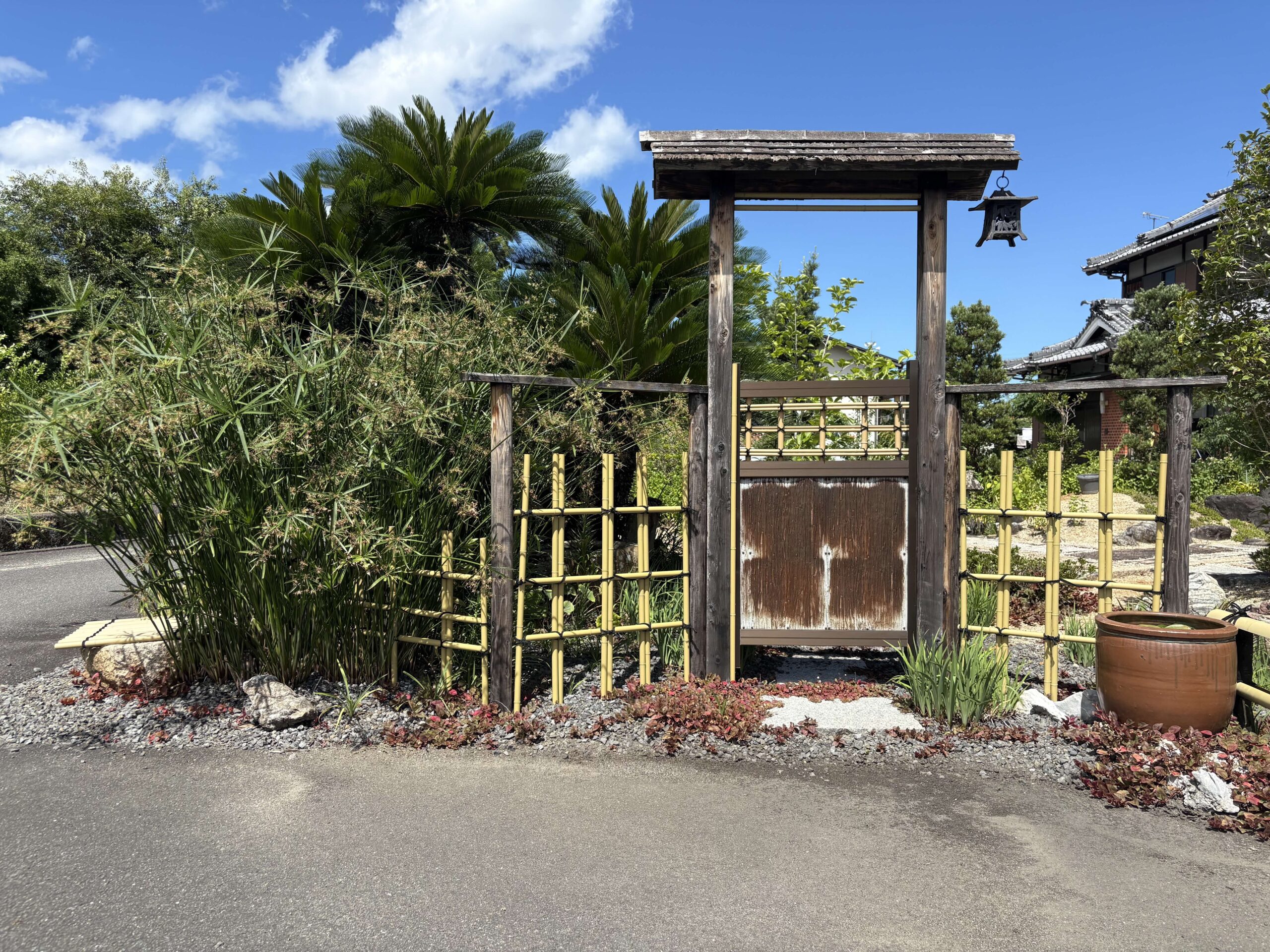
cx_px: 635
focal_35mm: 26
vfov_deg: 53.1
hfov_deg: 67.3
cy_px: 476
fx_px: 954
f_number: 1.6
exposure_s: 1/2538
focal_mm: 5.96
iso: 50
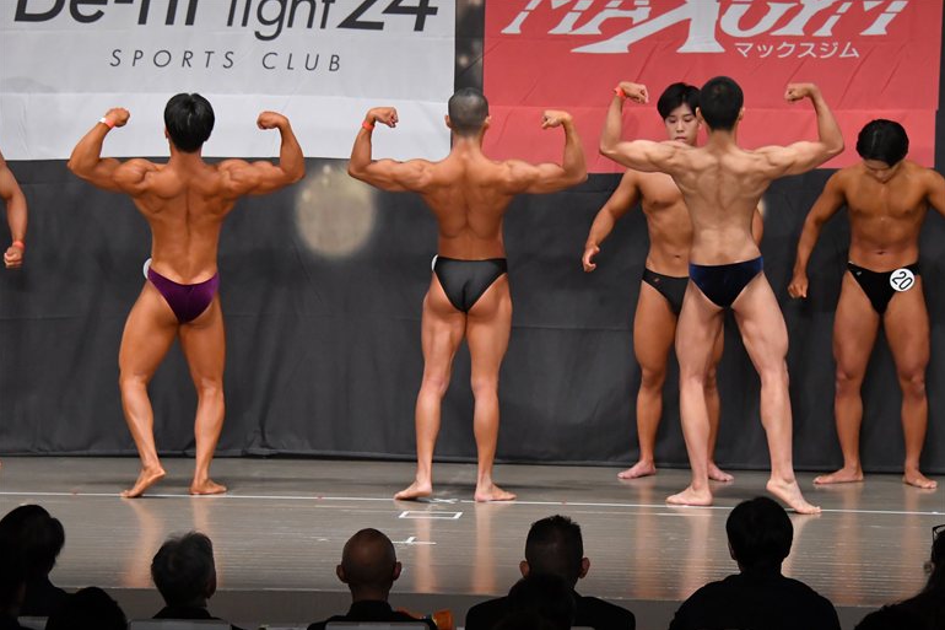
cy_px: 314
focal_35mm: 169
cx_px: 473
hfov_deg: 12.2
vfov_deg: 8.1
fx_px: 4435
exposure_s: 1/400
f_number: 5.6
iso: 5000
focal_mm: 112
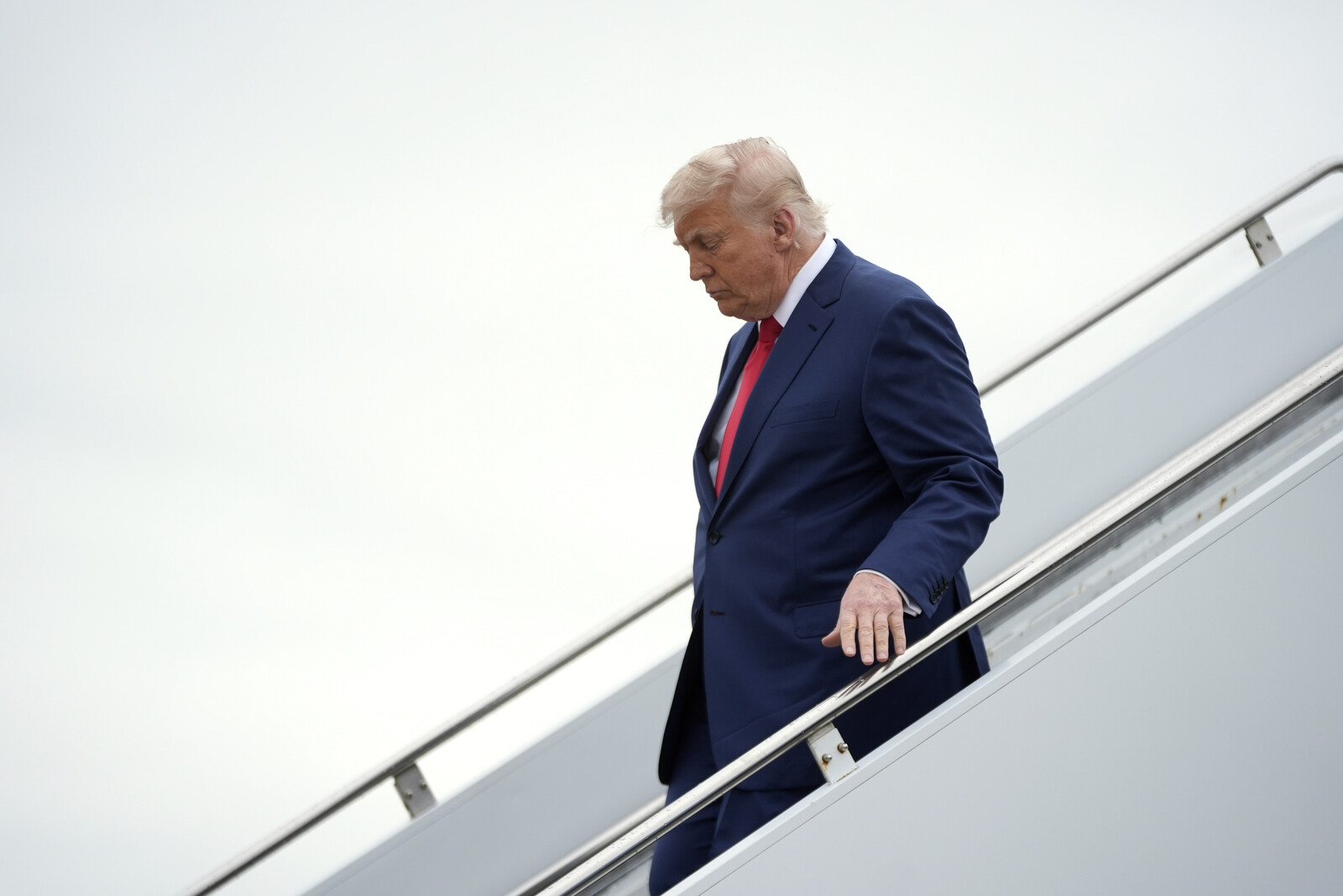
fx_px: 5671
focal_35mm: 152
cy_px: 448
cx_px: 672
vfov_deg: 9.0
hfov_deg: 13.5
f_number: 2.8
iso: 400
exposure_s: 1/800
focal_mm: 152
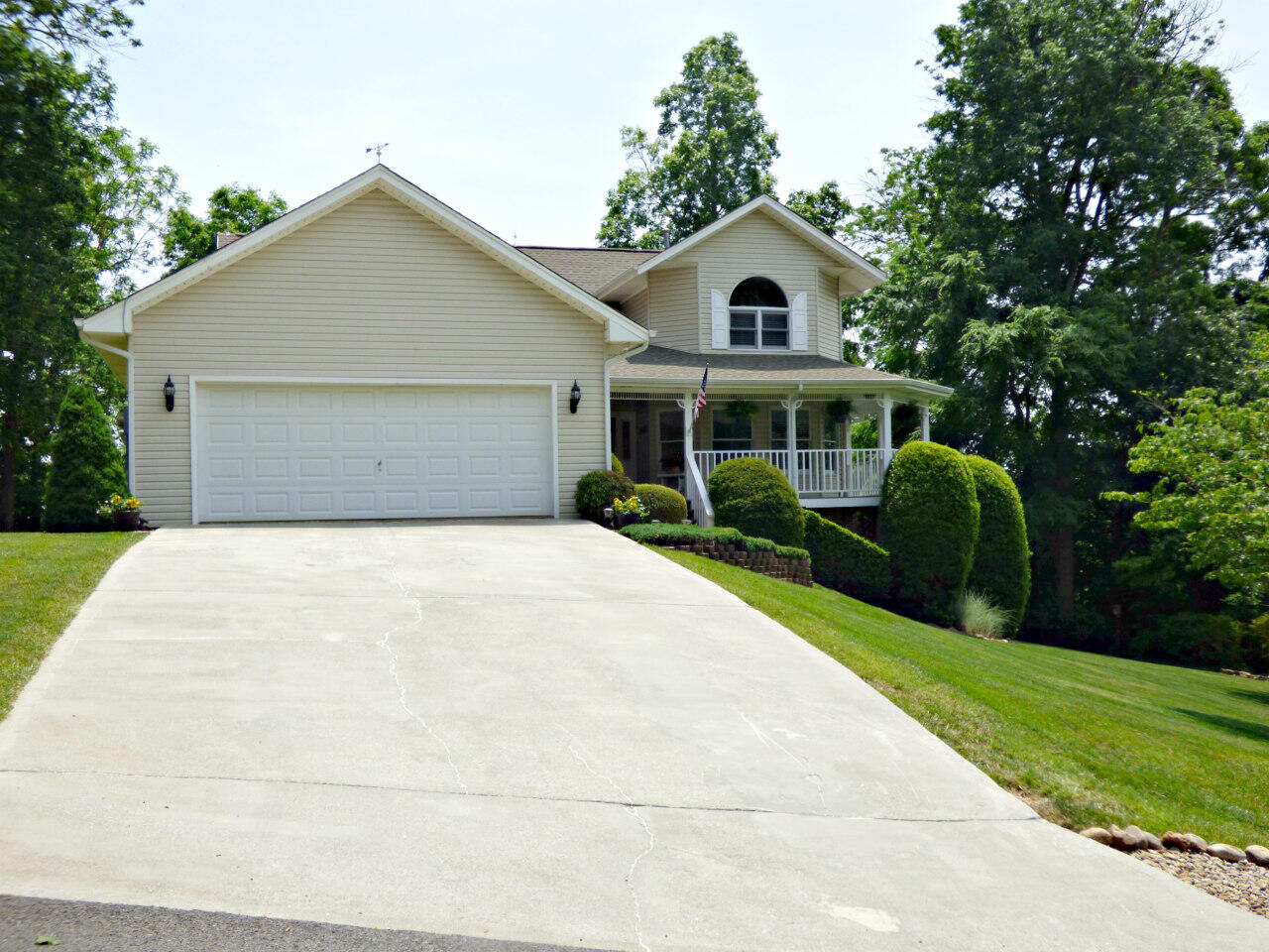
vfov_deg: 38.7
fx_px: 1356
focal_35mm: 37
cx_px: 634
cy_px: 476
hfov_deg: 50.1
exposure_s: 1/1300
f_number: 3.5
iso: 100
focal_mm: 6.47
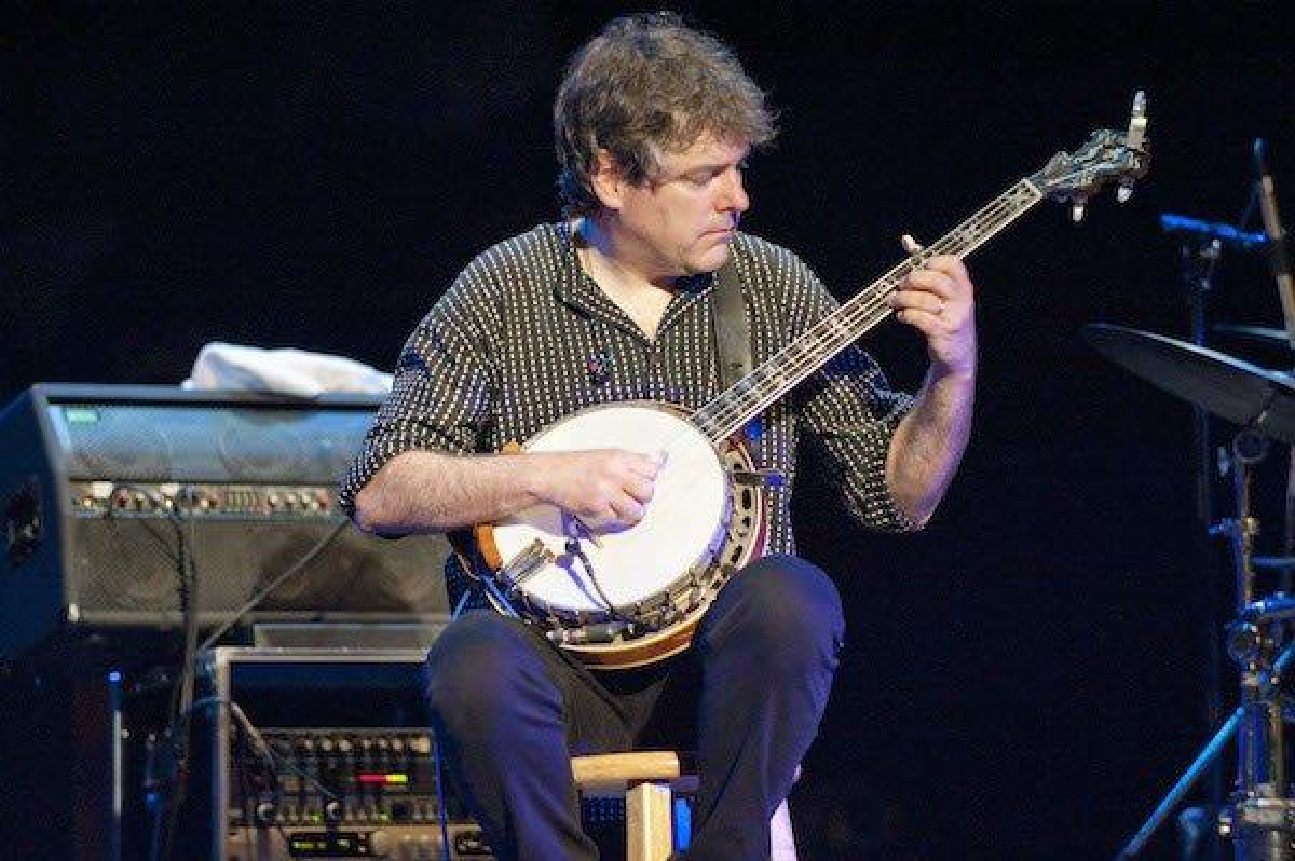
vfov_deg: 7.2
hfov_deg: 10.8
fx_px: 6829
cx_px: 648
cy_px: 430
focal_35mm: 190
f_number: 3.2
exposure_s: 1/500
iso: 5000
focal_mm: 190
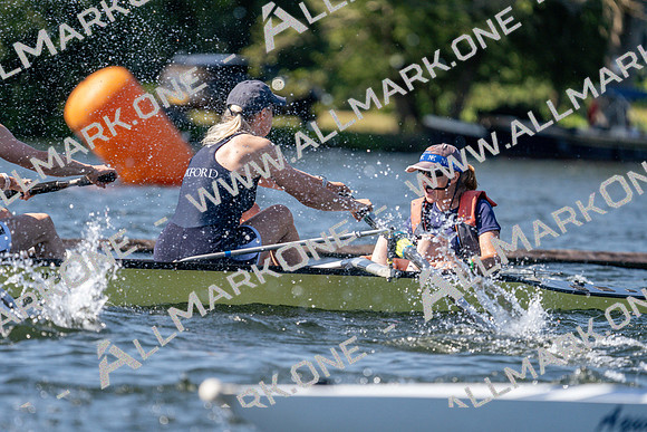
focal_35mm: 382
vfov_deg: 3.6
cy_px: 216
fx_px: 6867
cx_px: 324
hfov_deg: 5.4
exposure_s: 1/1600
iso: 320
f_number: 6.3
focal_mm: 382
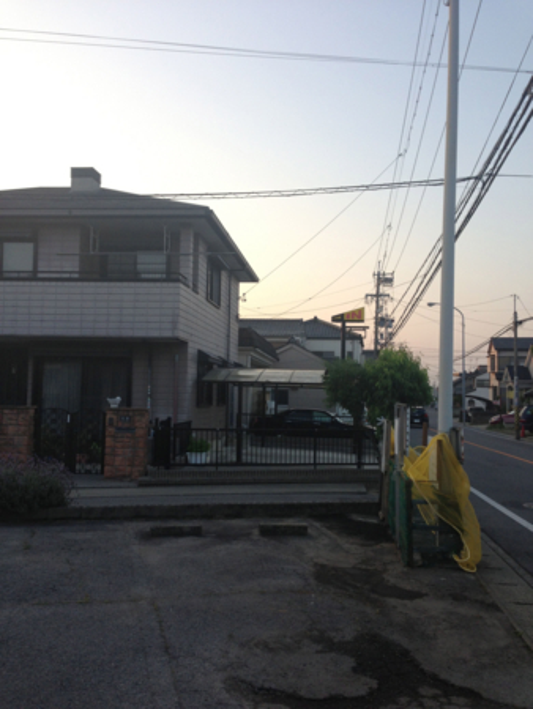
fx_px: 677
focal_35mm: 33
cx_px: 266
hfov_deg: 43.0
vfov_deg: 55.3
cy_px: 354
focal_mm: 4.13
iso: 50
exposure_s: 1/184
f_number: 2.4
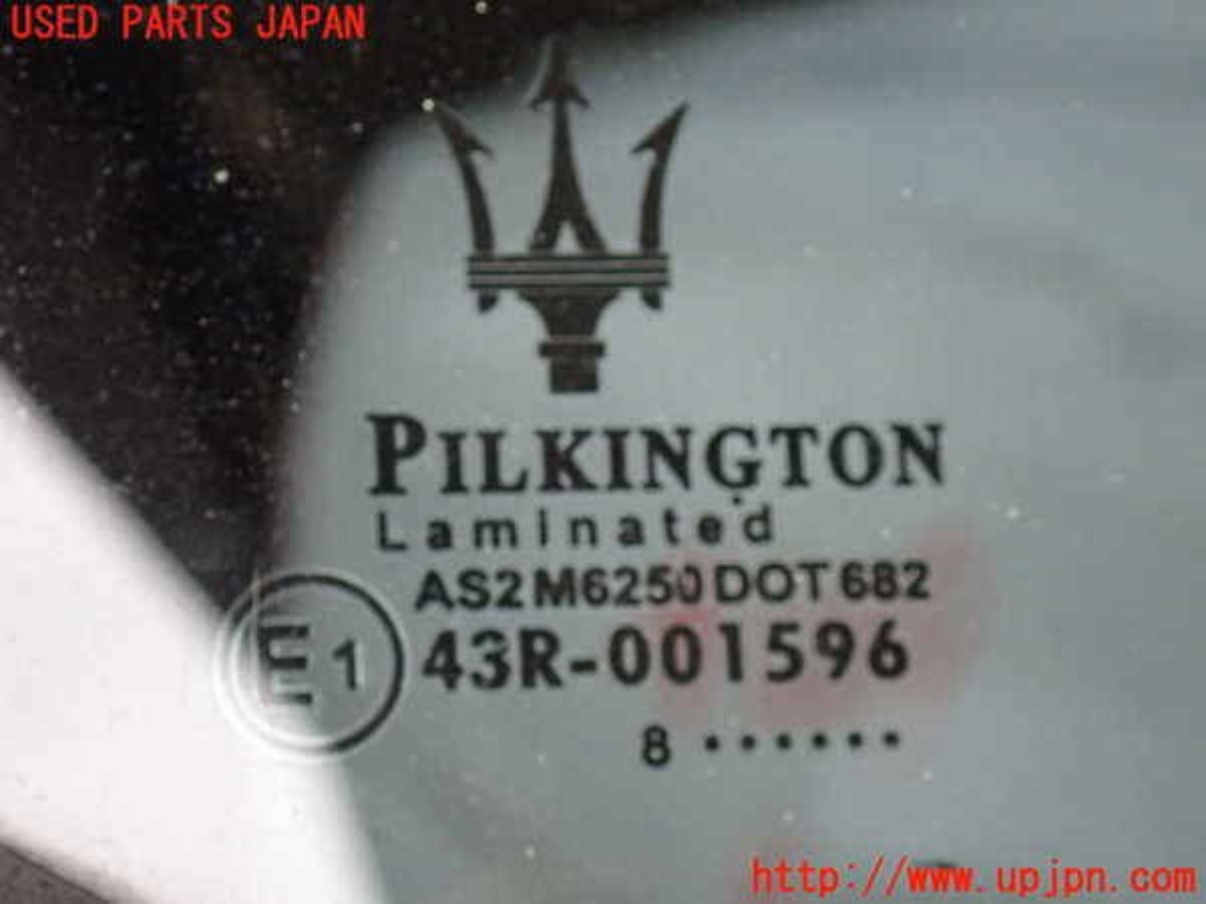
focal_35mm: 100
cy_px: 452
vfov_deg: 14.8
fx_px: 3484
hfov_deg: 19.6
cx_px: 603
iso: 800
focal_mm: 18
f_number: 4.9
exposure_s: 1/125
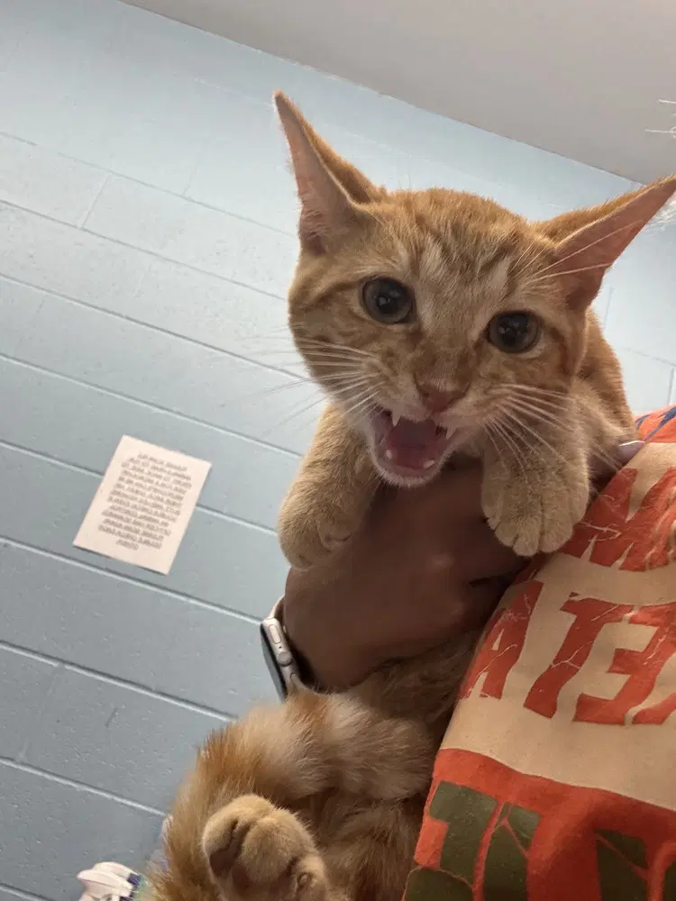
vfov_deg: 60.0
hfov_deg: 46.8
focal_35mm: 30
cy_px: 450
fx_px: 781
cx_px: 338
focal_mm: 2.69
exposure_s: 1/60
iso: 80
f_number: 1.9
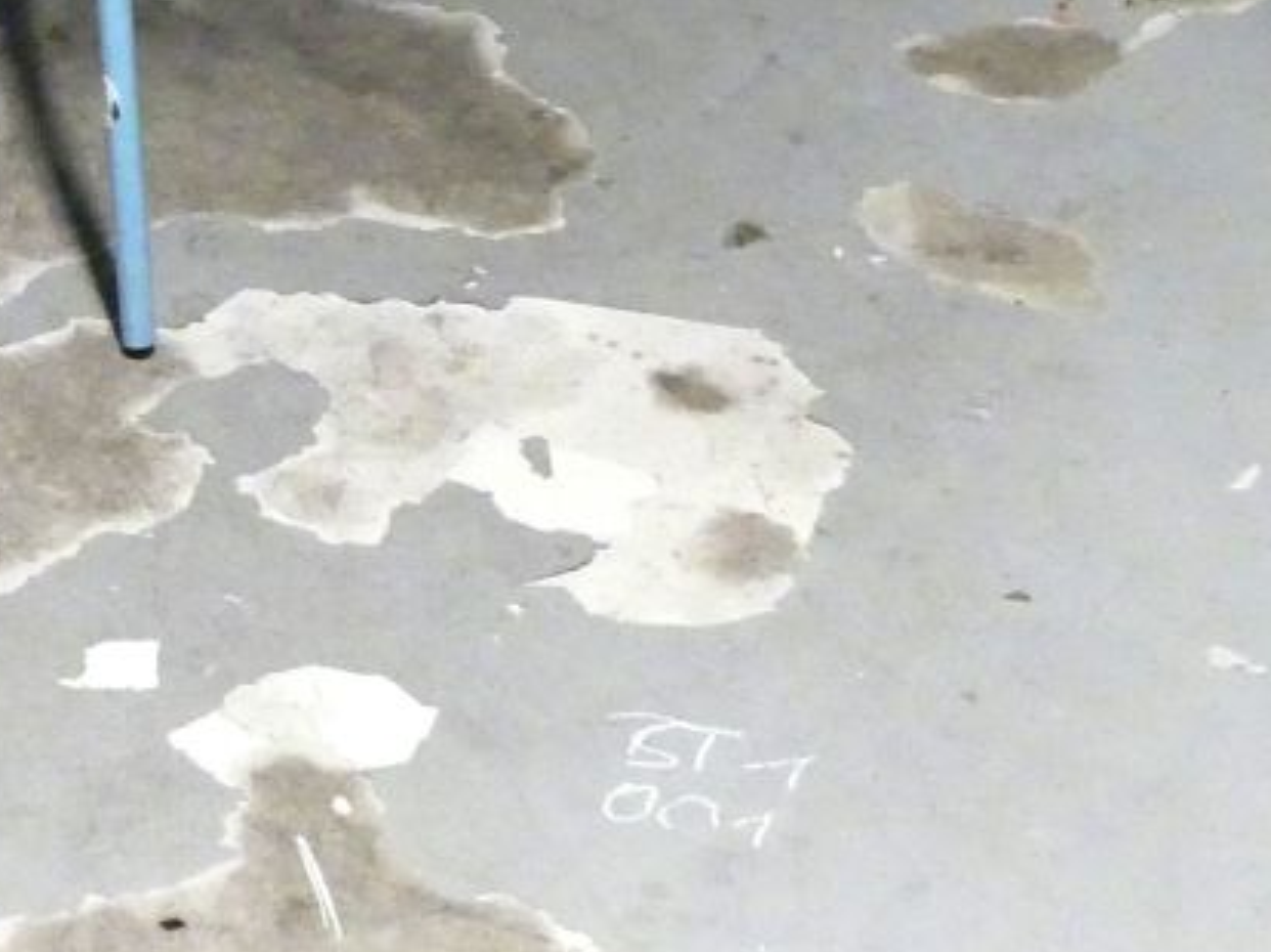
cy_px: 249
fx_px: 4257
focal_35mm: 116
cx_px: -21
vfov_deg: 12.7
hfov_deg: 16.6
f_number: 2.8
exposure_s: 1/80
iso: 1600
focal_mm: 7.1
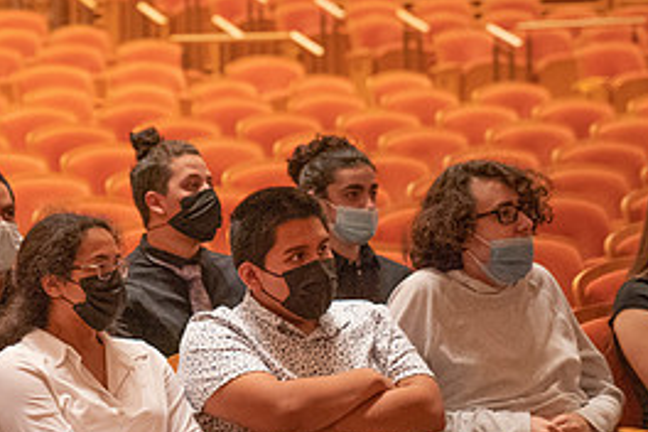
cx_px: 39
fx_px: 2772
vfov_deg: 8.9
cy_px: 293
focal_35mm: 154
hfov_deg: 13.2
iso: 6400
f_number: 2.8
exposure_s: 1/160
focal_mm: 70
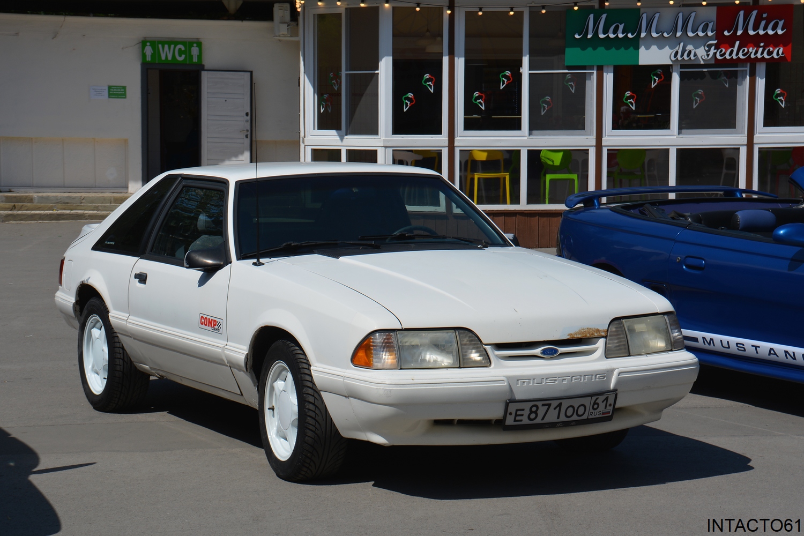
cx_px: 402
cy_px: 268
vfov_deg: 14.7
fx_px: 2077
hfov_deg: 21.9
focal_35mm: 93
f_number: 10
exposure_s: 1/400
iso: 100
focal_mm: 62
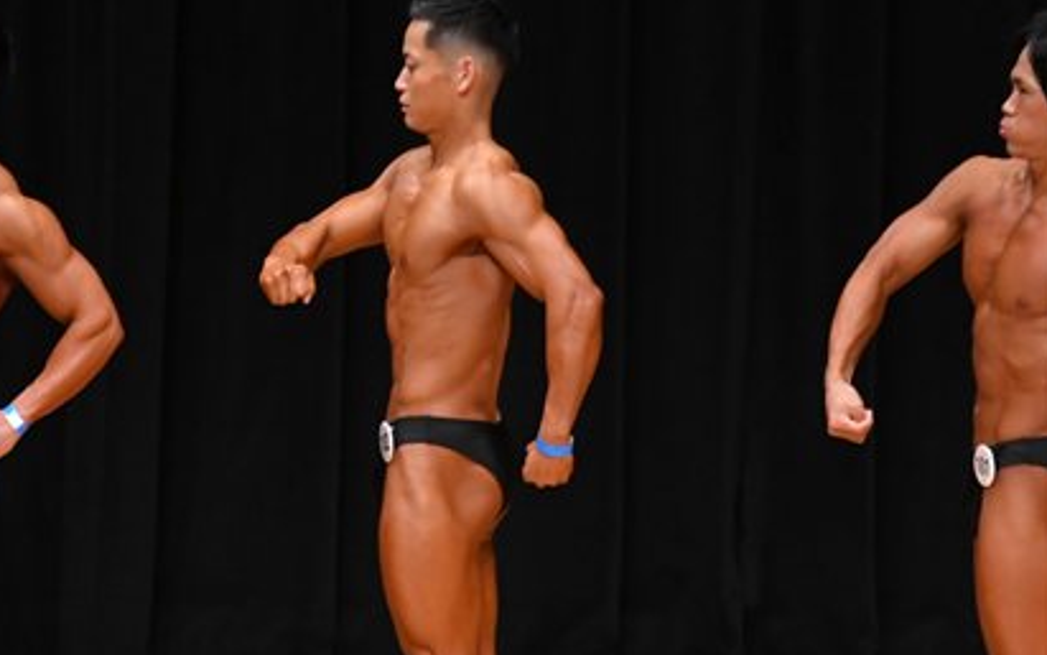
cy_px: 426
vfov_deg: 3.0
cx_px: 73
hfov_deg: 4.9
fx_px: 12328
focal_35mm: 432
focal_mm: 150
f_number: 5.6
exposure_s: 1/400
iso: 3200
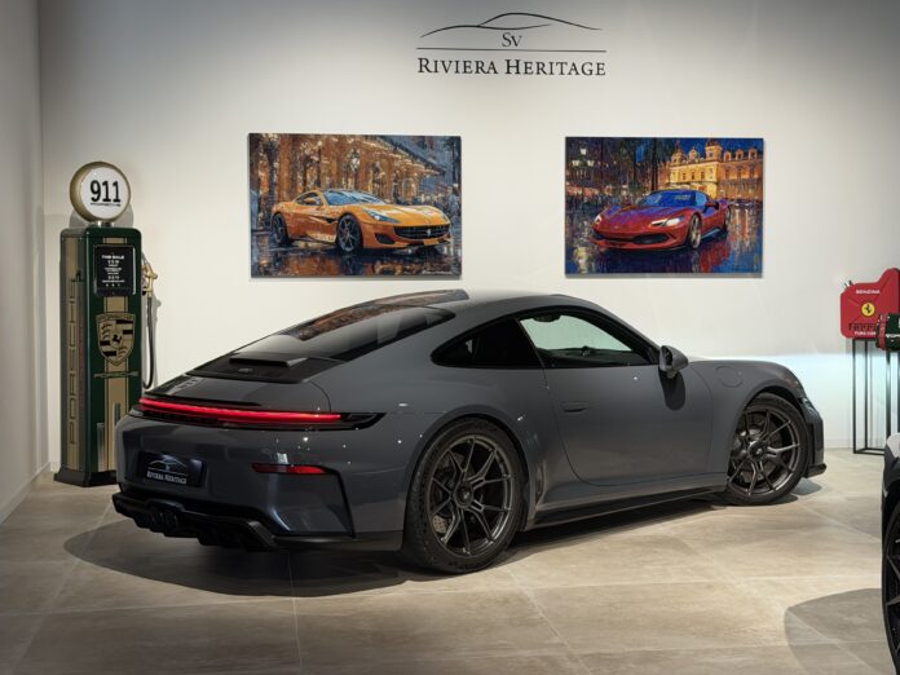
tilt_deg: -2.6
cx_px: 486
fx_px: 1378
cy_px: 306
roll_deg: +0.6
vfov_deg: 27.5
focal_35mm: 53
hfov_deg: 36.1
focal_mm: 6.76
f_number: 1.78
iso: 160
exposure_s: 1/60
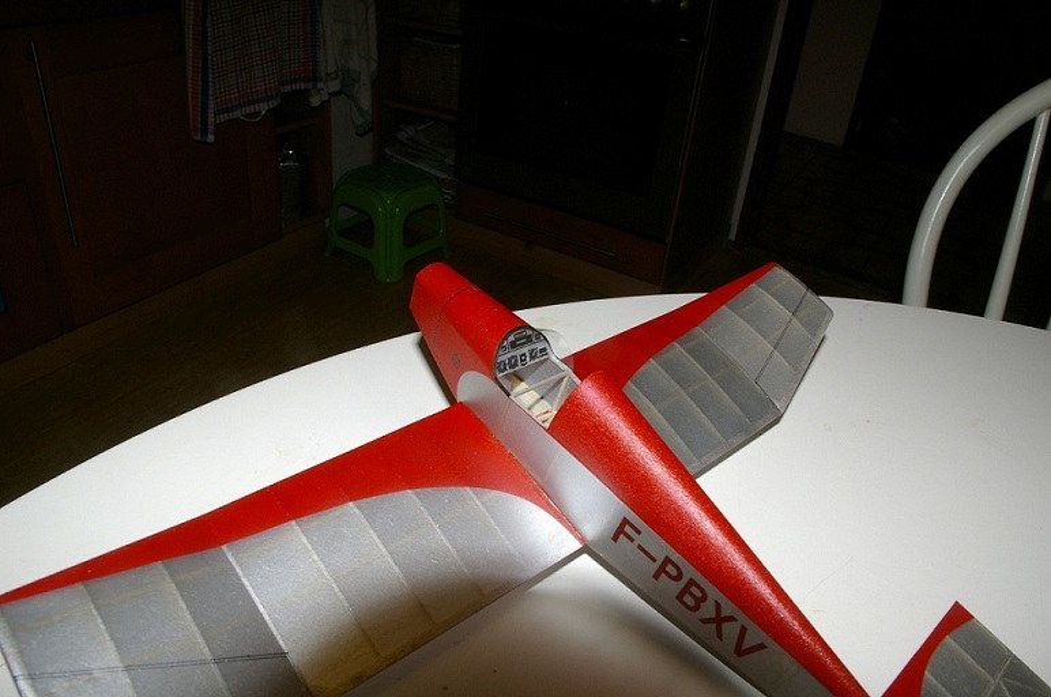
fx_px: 787
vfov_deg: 47.8
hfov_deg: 67.5
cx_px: 526
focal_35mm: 27
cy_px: 348
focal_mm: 18
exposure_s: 1/30
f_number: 16
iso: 400
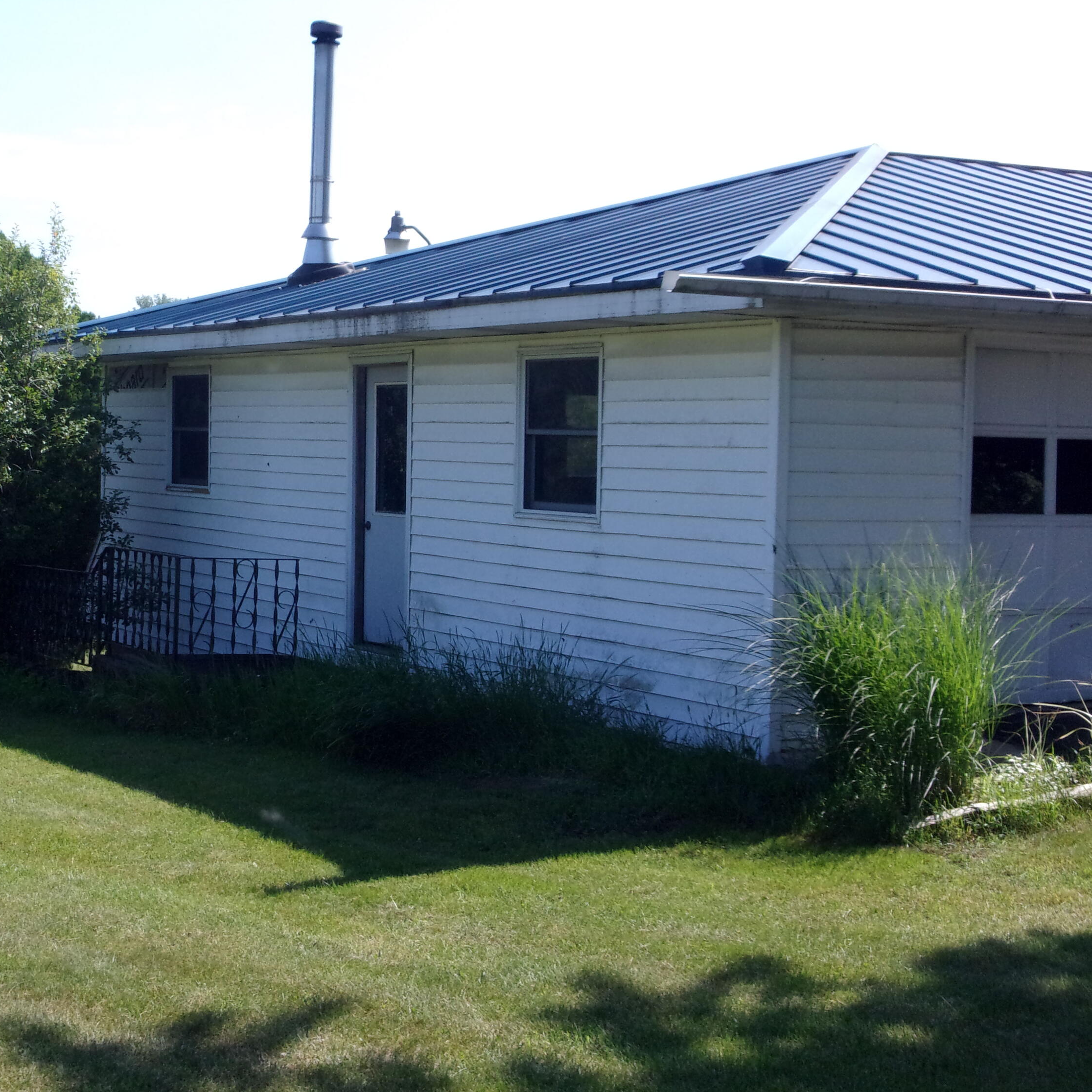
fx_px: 2248
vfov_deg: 27.3
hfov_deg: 27.2
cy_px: 544
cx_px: 400
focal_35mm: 63
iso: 160
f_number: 13.1
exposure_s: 1/100
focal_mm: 9.5
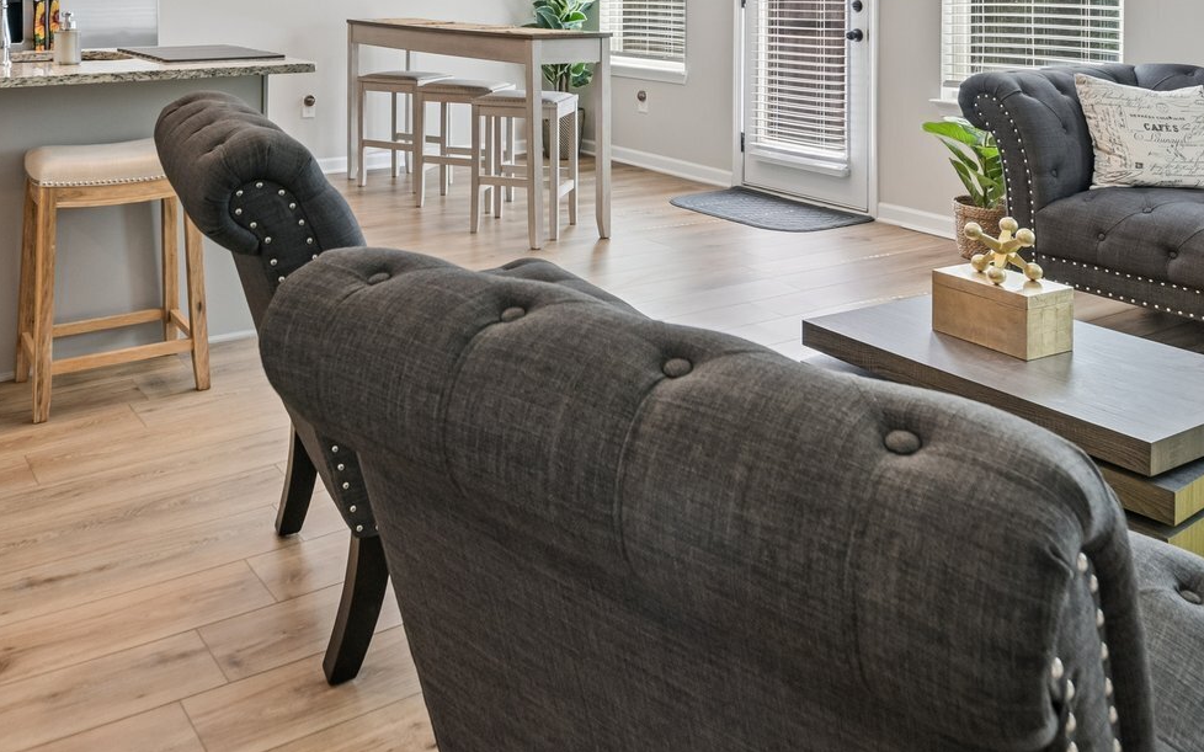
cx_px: 446
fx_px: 1050
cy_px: 2
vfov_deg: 35.7
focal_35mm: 32
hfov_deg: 58.8
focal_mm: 15
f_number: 8
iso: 64
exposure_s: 1/25
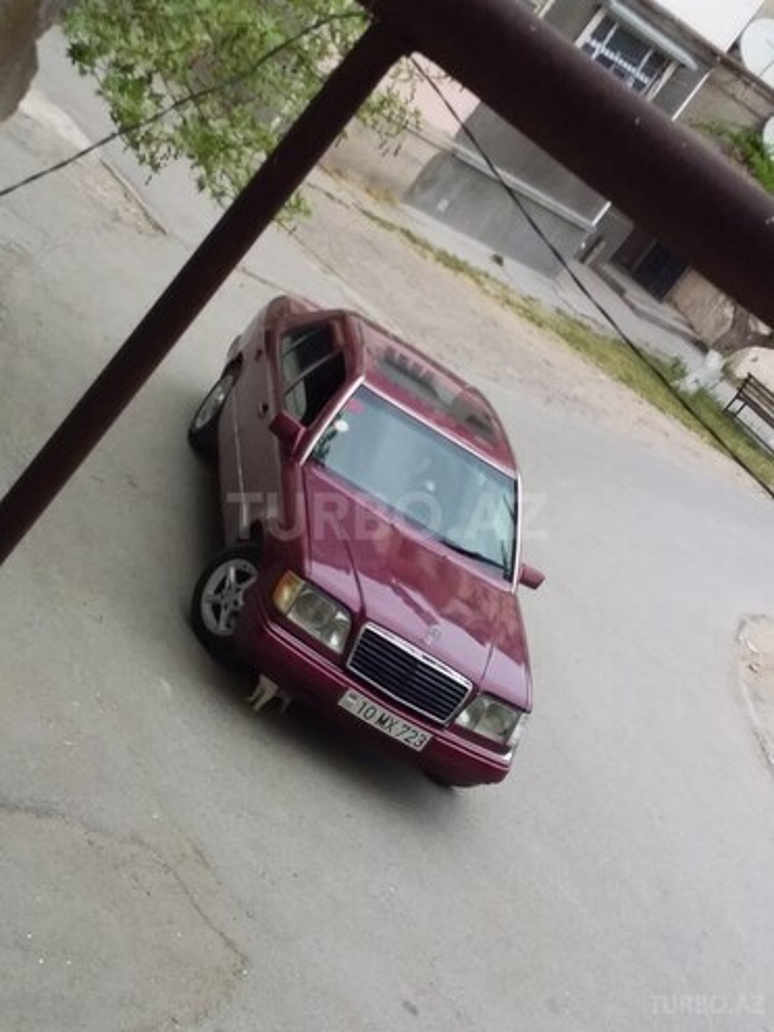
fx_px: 924
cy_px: 516
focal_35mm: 31
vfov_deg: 58.4
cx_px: 387
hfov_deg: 45.4
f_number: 2.2
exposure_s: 1/530
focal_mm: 3.3
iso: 40
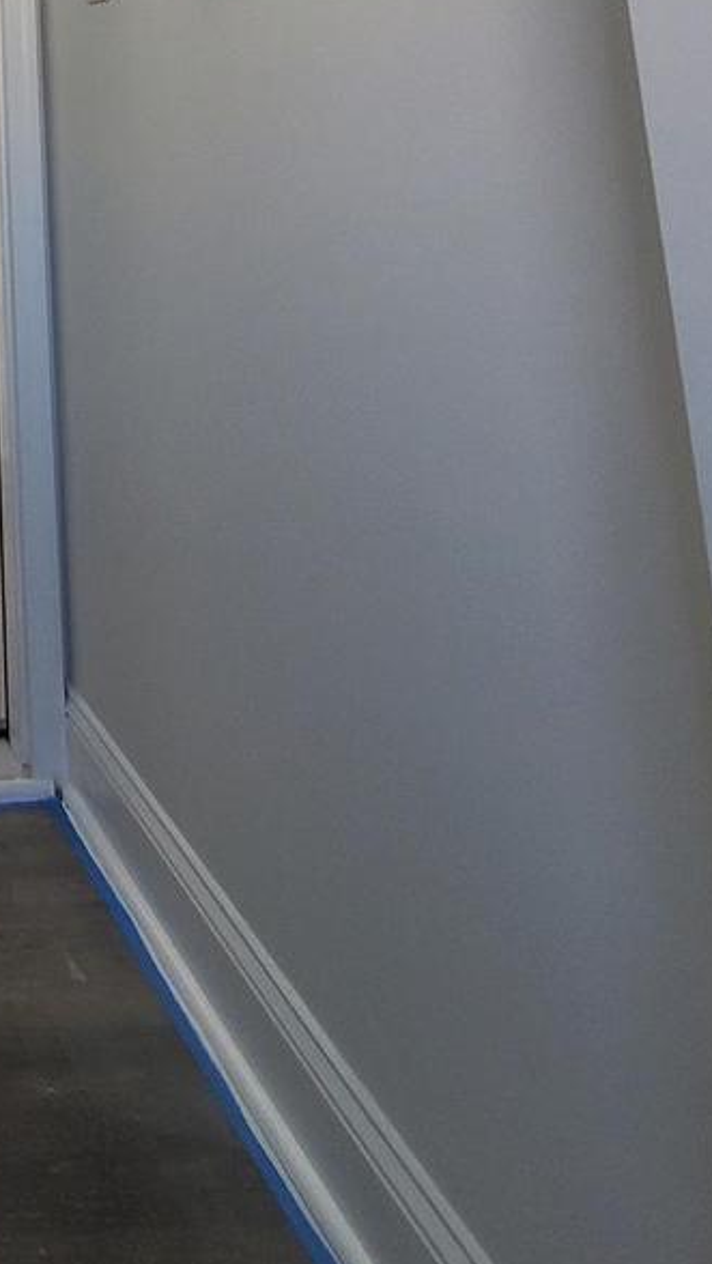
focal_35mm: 37
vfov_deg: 40.6
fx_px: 1241
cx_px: -273
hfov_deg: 26.0
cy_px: -200
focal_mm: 1.8
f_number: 2.2
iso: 64
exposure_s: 1/59
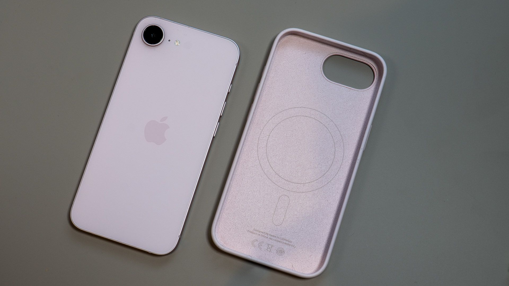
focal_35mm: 54
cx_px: 254
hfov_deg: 38.2
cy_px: 143
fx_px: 735
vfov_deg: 22.0
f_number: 8
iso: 400
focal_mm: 50
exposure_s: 1/60
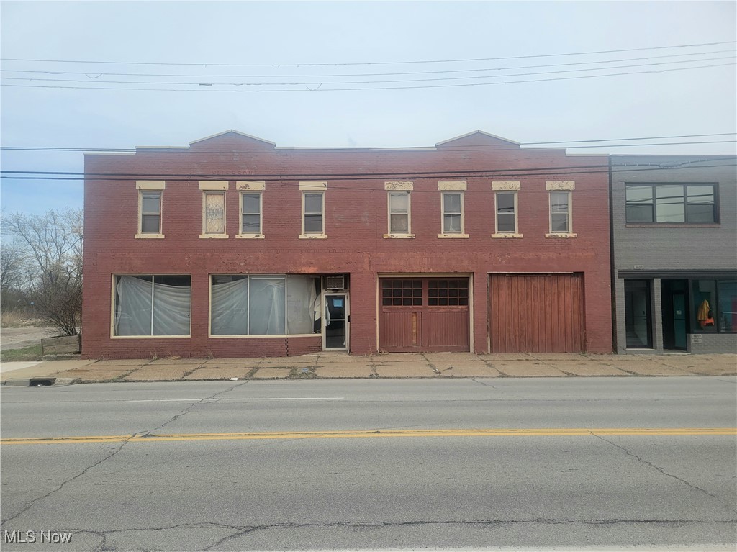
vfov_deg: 53.0
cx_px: 368
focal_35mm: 26
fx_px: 553
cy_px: 276
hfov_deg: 67.3
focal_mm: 5.4
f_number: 1.8
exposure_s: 1/2500
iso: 40
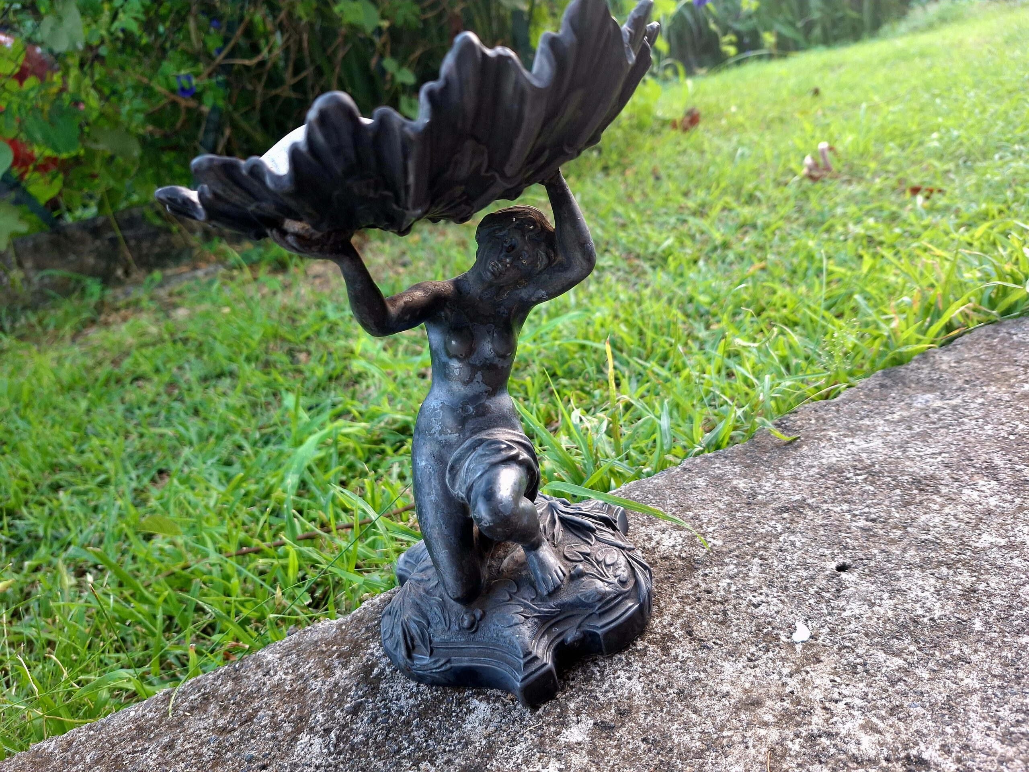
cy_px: 386
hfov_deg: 73.9
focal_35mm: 23
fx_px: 684
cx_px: 514
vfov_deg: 58.9
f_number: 1.8
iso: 125
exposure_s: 1/50
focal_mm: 5.54
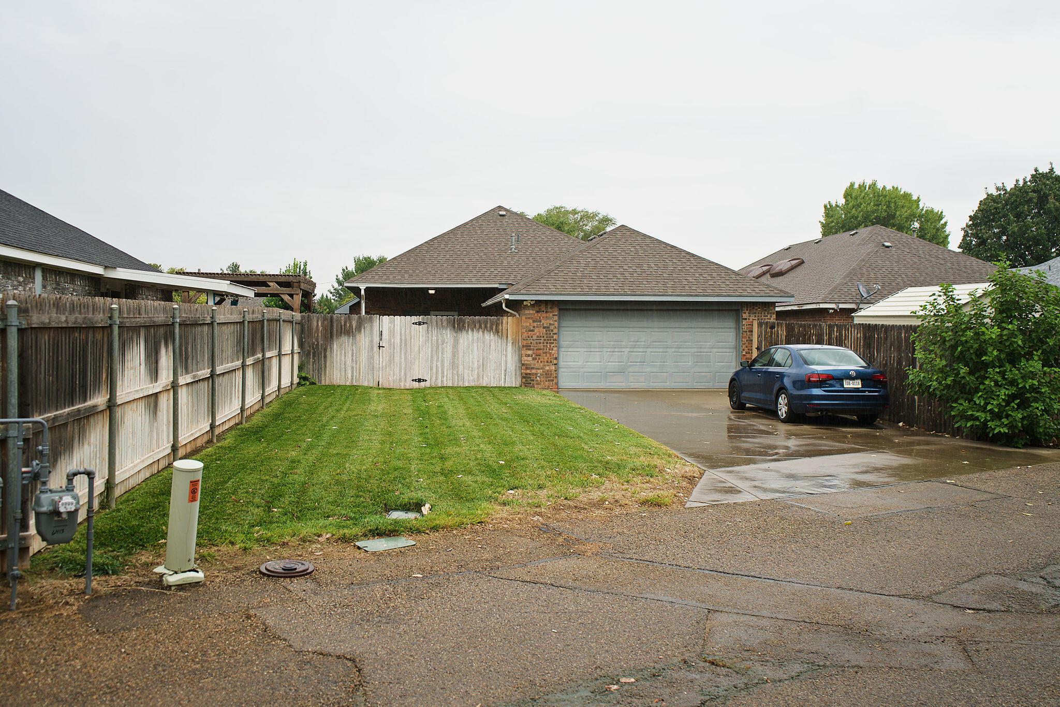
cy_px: 354
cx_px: 530
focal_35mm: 33
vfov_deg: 40.0
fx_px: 972
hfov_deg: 57.2
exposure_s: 1/100
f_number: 5
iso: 100
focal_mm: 33
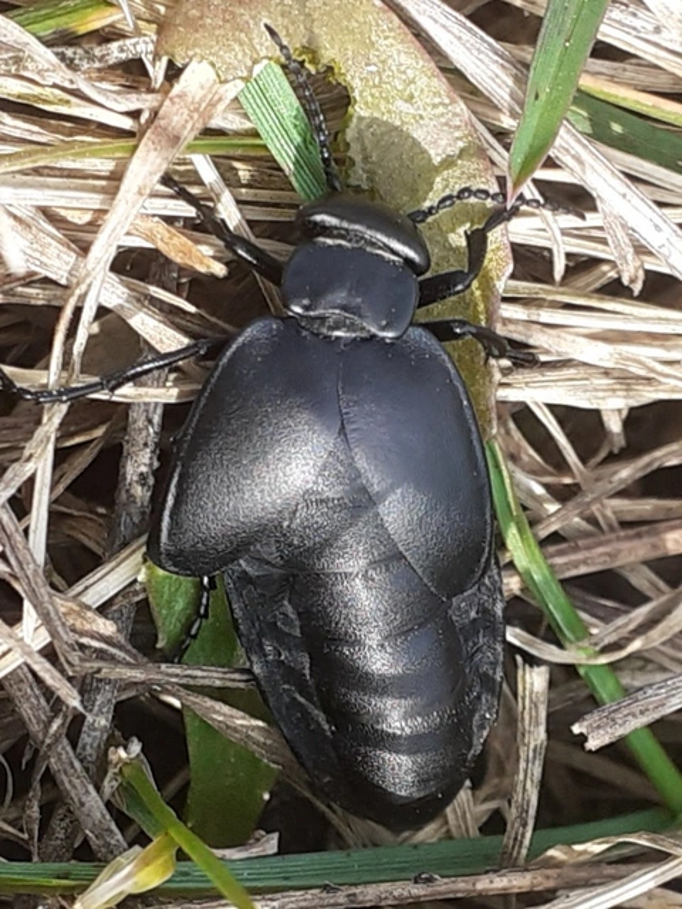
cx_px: 341
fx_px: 709
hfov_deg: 51.4
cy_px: 454
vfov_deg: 65.3
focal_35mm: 27
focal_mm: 3.6
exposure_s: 1/526
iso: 40
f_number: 1.9
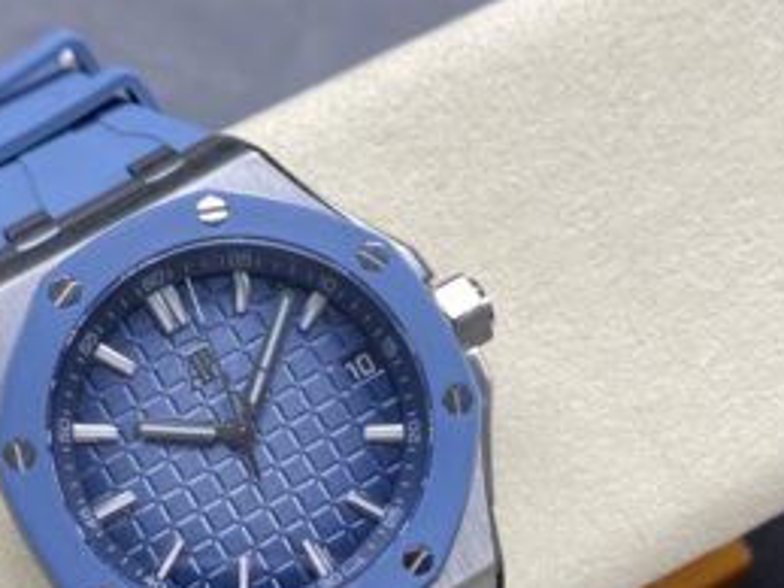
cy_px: 533
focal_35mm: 58
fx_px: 1313
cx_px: 354
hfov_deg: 33.2
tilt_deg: -72.7
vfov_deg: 24.5
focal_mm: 4.25
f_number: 1.8
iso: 32
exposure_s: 1/125
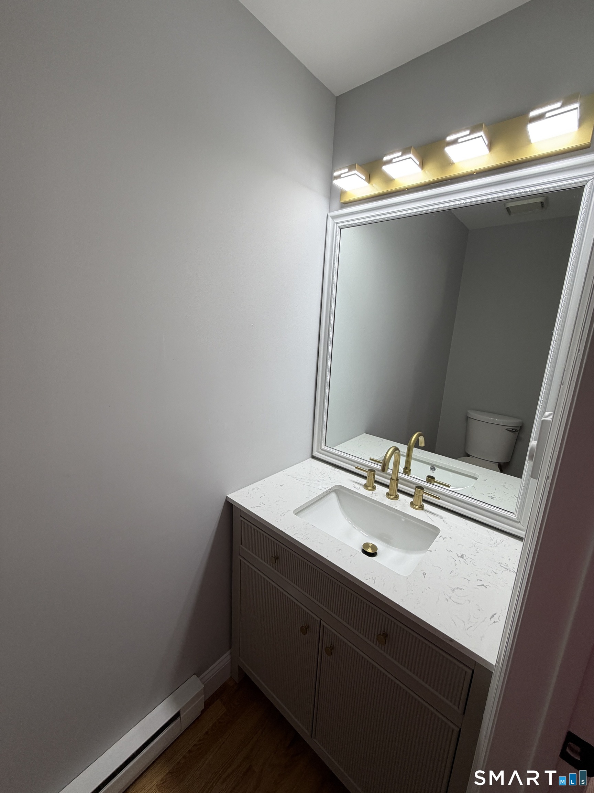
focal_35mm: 14
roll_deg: -2.7
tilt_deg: -12.8
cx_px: 297
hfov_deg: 85.7
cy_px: 396
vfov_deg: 102.1
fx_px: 320
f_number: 2.2
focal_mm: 2.22
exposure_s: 1/120
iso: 100
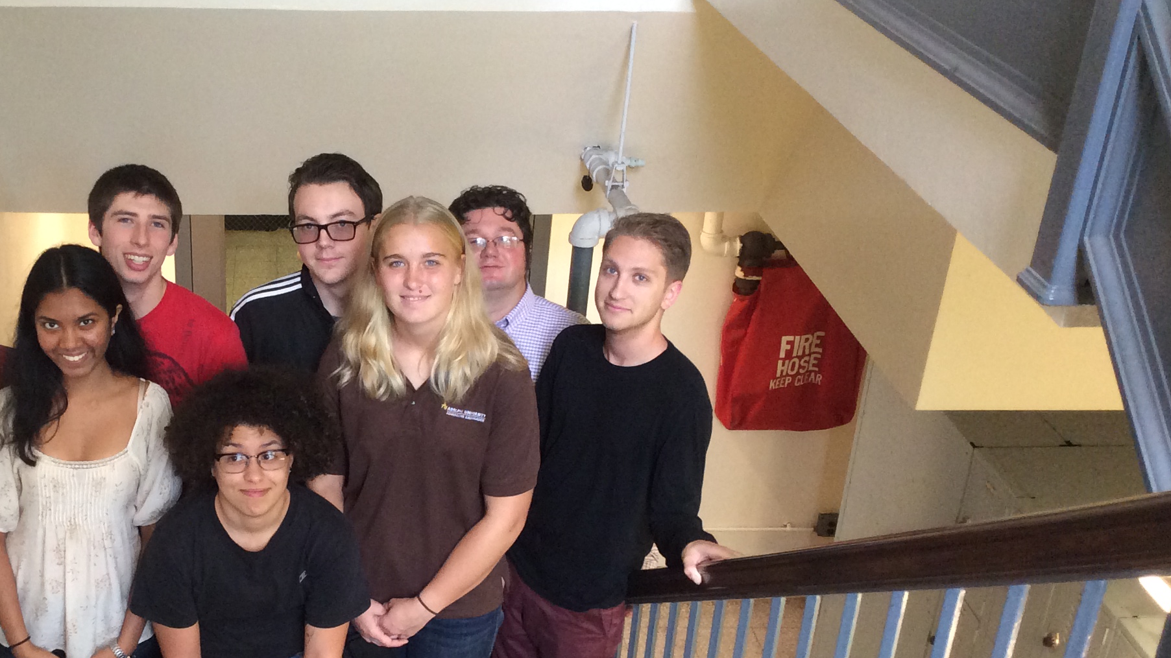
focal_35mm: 50
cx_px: 343
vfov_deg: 23.8
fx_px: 1552
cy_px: 440
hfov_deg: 40.5
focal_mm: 3.3
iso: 125
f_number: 2.4
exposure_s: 1/24
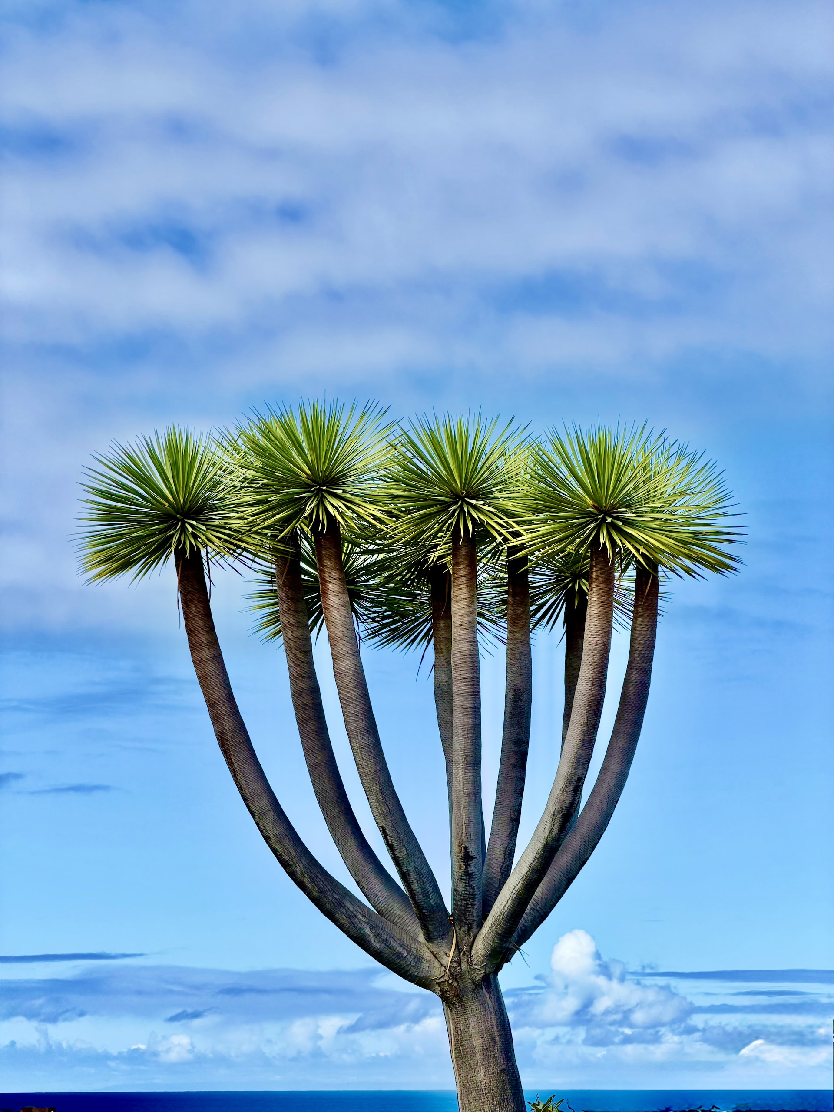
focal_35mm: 100
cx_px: 417
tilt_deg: +8.9
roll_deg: -0.4
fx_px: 3212
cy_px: 556
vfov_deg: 19.6
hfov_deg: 14.8
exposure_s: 1/701
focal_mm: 16.89
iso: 25
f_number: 2.8
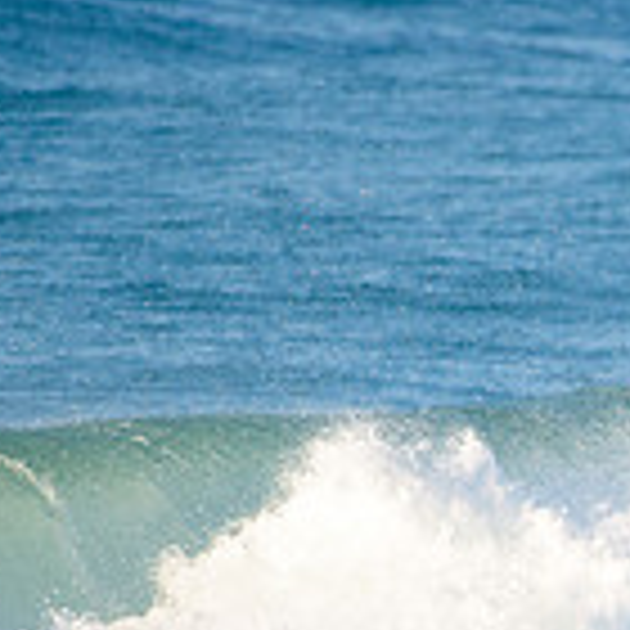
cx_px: 837
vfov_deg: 1.0
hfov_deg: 1.0
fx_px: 36322
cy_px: 781
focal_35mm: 1764
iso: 250
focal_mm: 500
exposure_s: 1/1600
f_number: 5.6
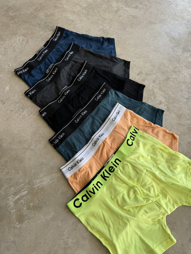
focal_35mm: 24
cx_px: 96
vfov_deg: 71.6
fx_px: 177
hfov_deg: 56.8
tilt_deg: -66.3
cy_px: 127
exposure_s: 1/266
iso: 64
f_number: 1.78
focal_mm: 6.76
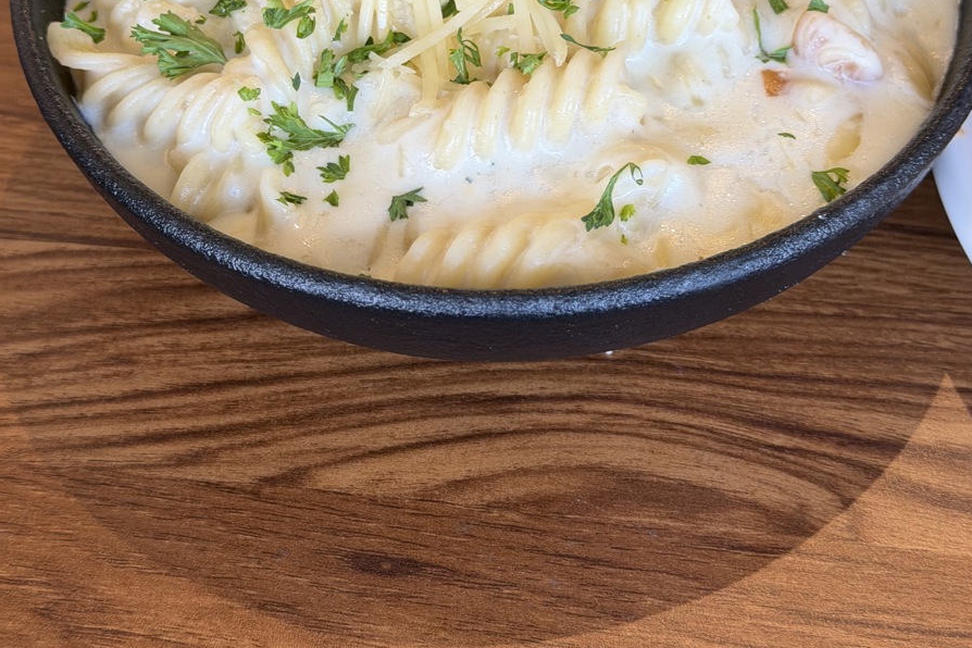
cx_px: 488
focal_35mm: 67
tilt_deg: -44.3
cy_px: 152
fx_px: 1809
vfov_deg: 20.1
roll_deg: +2.8
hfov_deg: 30.1
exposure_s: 1/60
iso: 64
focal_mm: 6.76
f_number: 1.78
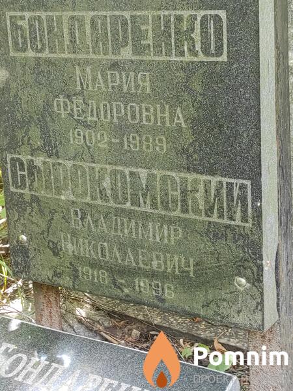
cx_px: 146
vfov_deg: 69.4
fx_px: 282
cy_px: 196
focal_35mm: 25
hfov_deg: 54.9
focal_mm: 5.43
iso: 145
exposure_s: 1/50
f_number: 1.89
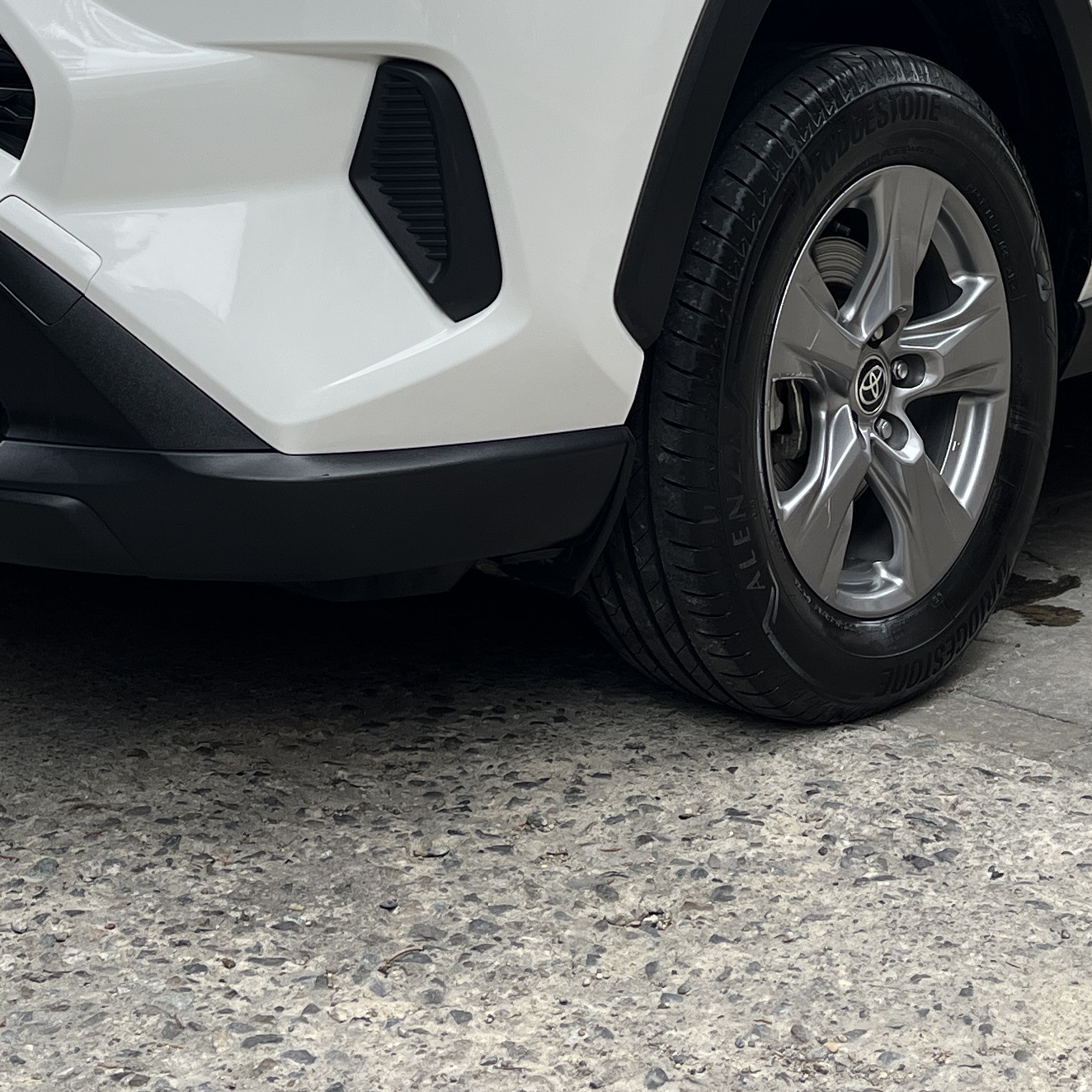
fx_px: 2498
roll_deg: +0.2
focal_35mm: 70
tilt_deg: +1.2
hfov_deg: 24.6
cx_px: 586
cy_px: -139
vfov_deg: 23.0
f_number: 1.6
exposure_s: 1/2062
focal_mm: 5.1
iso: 50
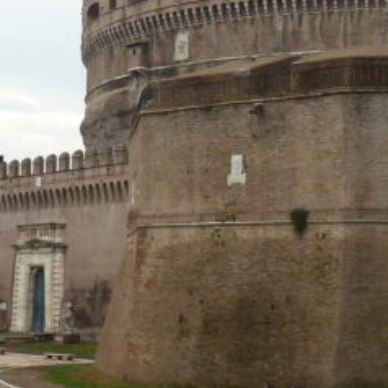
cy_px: 158
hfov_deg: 18.3
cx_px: 249
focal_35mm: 95
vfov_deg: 18.3
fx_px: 1205
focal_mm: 4.1
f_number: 3.3
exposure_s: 1/100
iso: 80
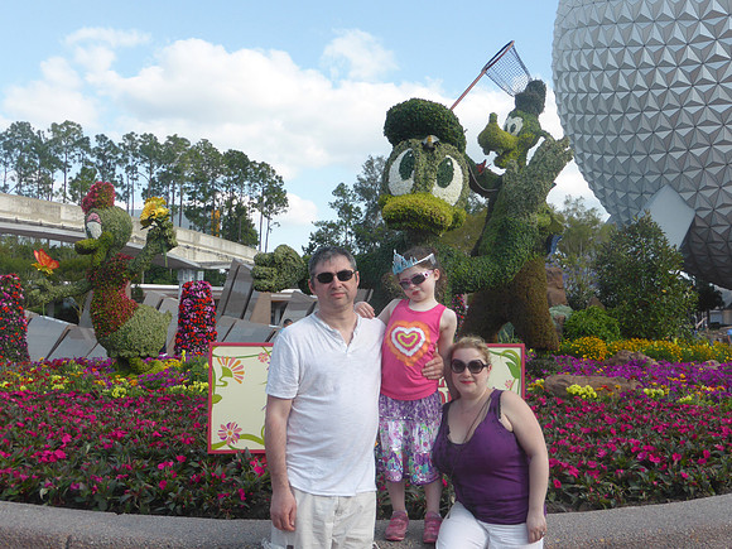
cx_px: 366
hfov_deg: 46.8
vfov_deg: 36.0
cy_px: 274
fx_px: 846
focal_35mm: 40
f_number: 3.9
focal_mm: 6.9
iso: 100
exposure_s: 1/500
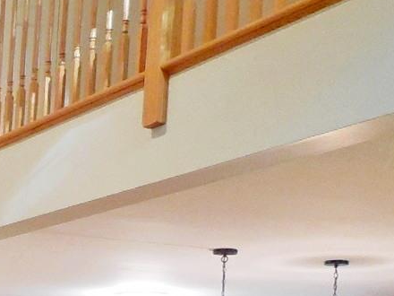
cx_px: -252
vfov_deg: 15.2
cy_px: 423
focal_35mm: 91
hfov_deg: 18.3
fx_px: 1036
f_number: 3.1
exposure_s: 1/25
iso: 400
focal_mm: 4.5
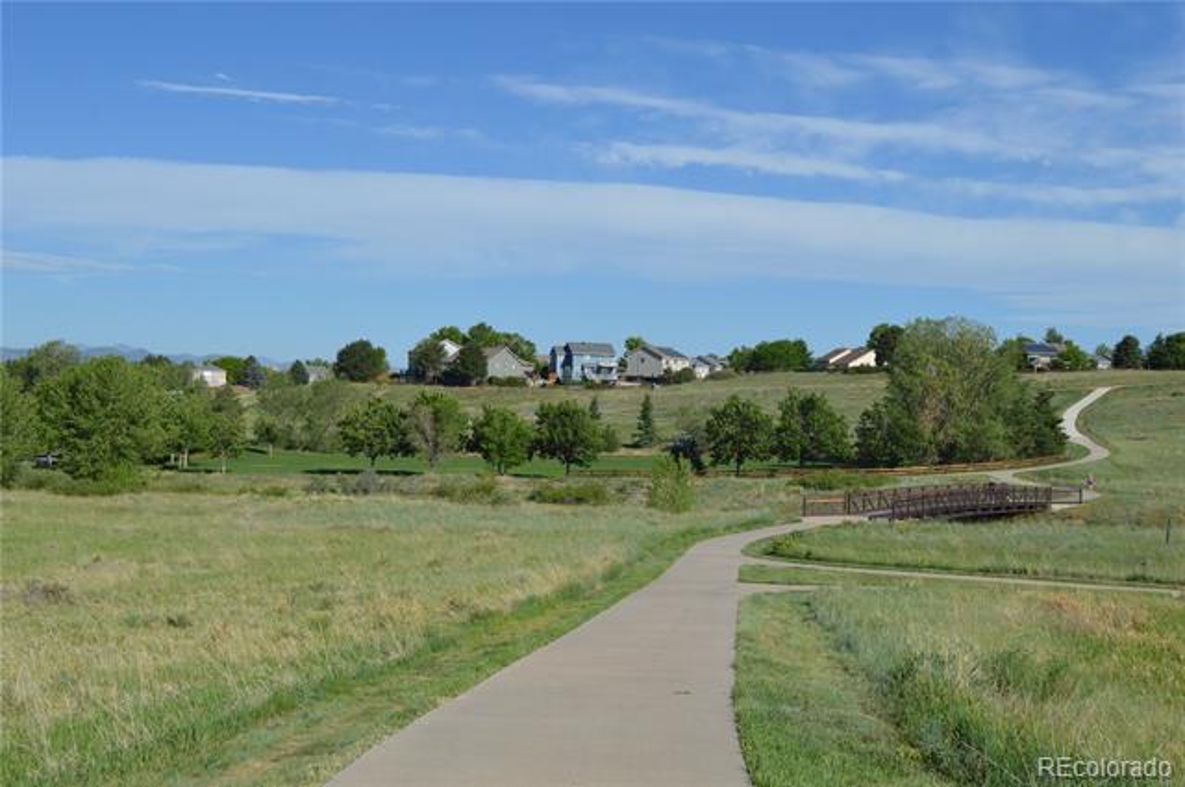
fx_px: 1381
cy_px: 394
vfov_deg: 31.8
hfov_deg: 46.5
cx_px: 592
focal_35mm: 42
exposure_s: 1/250
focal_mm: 28
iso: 100
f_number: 8
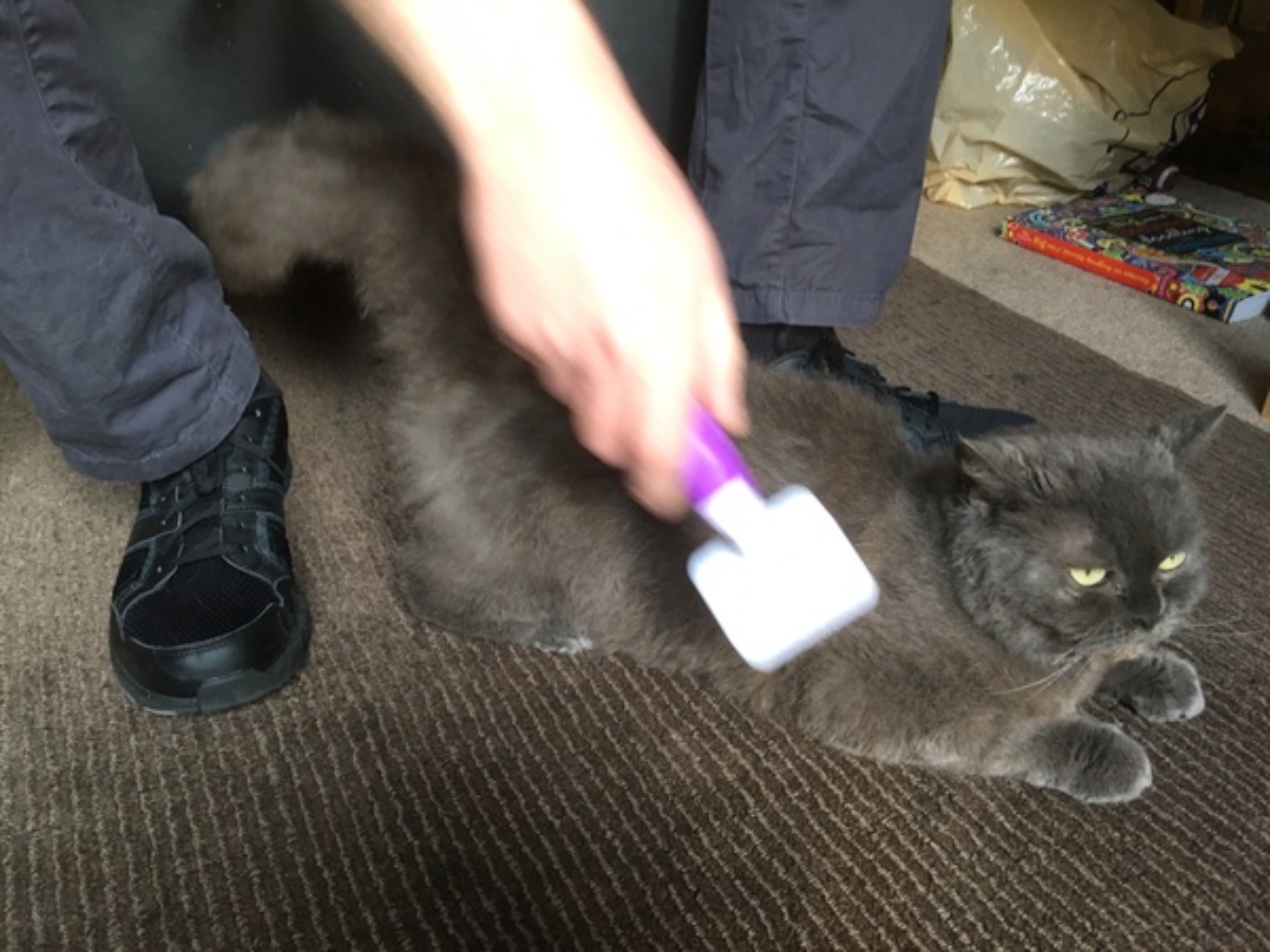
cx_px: 635
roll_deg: -0.2
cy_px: 476
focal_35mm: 29
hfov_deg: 61.7
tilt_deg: -29.3
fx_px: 1064
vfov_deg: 48.2
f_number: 2.2
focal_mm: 4.15
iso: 125
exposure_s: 1/33
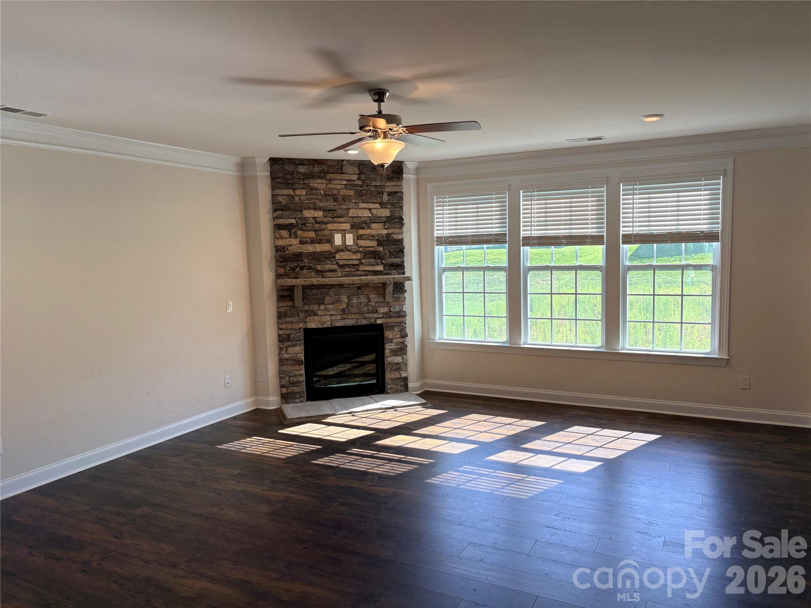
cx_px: 406
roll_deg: +2.0
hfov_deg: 67.3
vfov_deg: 53.1
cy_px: 304
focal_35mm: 26
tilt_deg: -3.0
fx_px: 609
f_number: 1.6
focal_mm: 5.96
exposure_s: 1/138
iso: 32
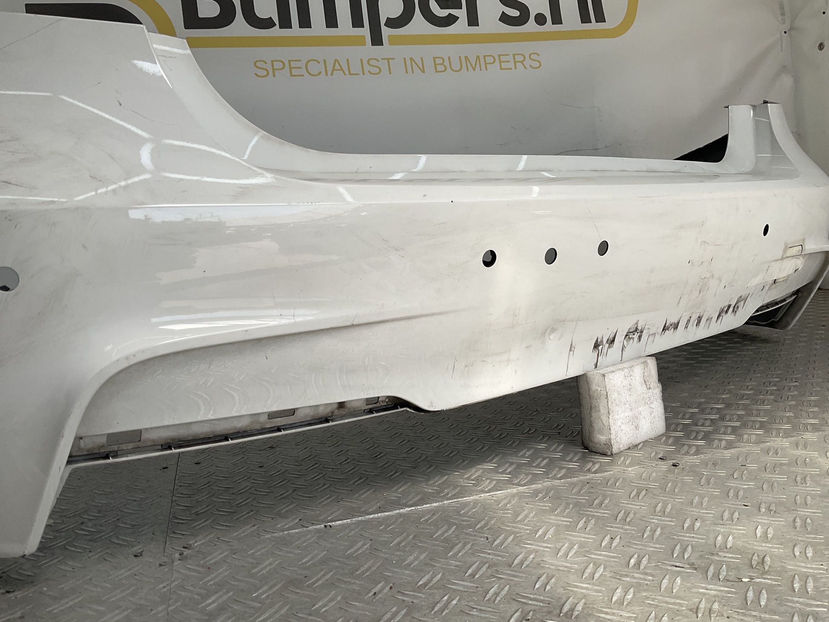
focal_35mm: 30
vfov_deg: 46.8
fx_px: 718
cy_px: 320
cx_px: 422
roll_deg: +3.0
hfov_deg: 60.0
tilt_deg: -8.0
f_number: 1.8
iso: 16
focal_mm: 3
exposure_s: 1/842
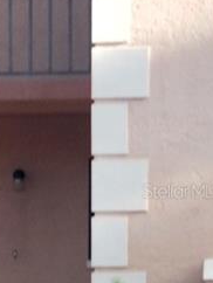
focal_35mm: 165
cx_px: -111
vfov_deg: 11.9
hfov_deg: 8.8
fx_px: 1351
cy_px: 191
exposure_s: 1/100
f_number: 2.4
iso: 25
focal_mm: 6
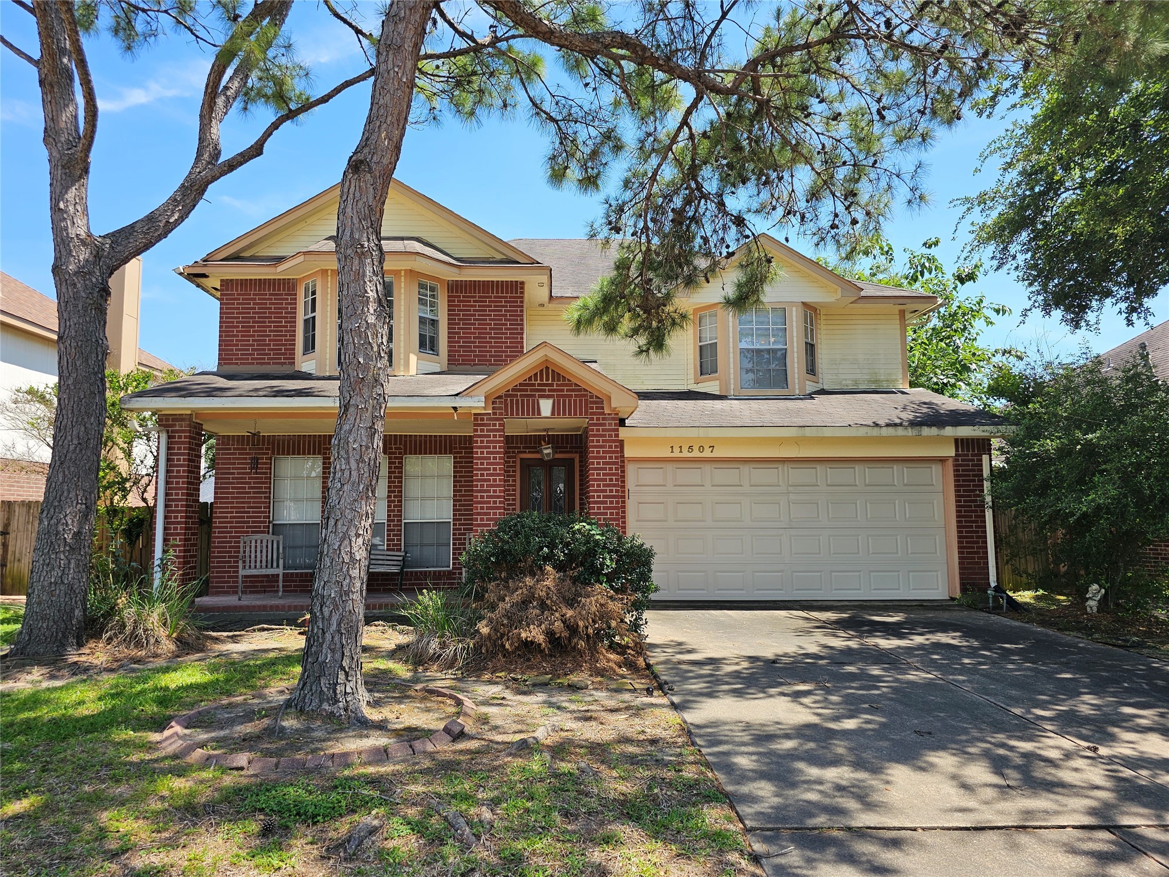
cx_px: 584
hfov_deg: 73.9
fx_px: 777
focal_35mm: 23
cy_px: 438
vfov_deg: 58.9
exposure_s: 1/342
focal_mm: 6.3
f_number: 1.7
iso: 10
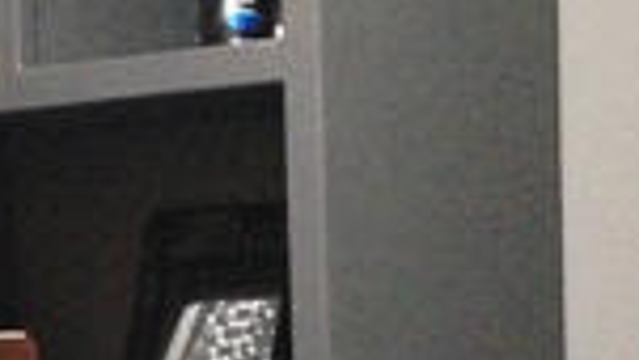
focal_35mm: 152
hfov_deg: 14.1
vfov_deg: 7.9
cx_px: 398
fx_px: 2576
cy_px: 504
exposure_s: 1/17
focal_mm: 4.13
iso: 400
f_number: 2.4
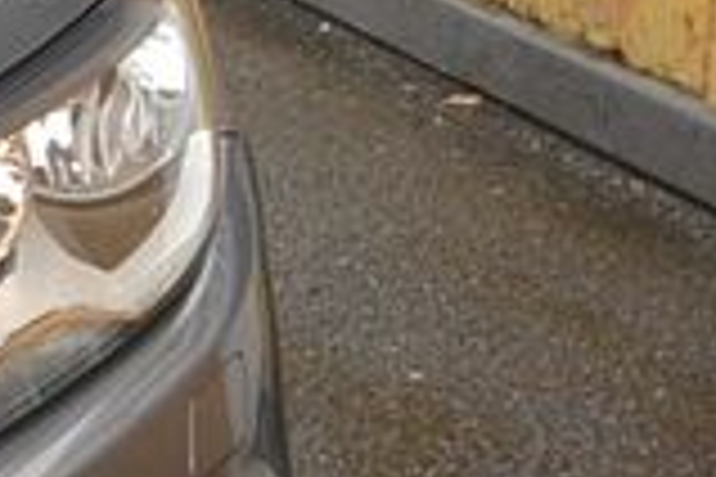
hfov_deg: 10.1
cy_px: 227
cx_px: -1072
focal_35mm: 174
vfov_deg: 7.9
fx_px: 3460
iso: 160
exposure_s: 1/250
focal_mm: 10
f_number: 5
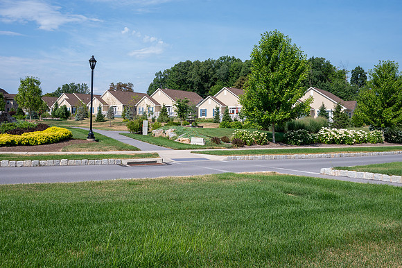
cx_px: 201
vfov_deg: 43.6
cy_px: 134
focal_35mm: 30
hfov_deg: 62.0
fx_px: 335
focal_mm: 30
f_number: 8
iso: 50
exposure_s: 1/125
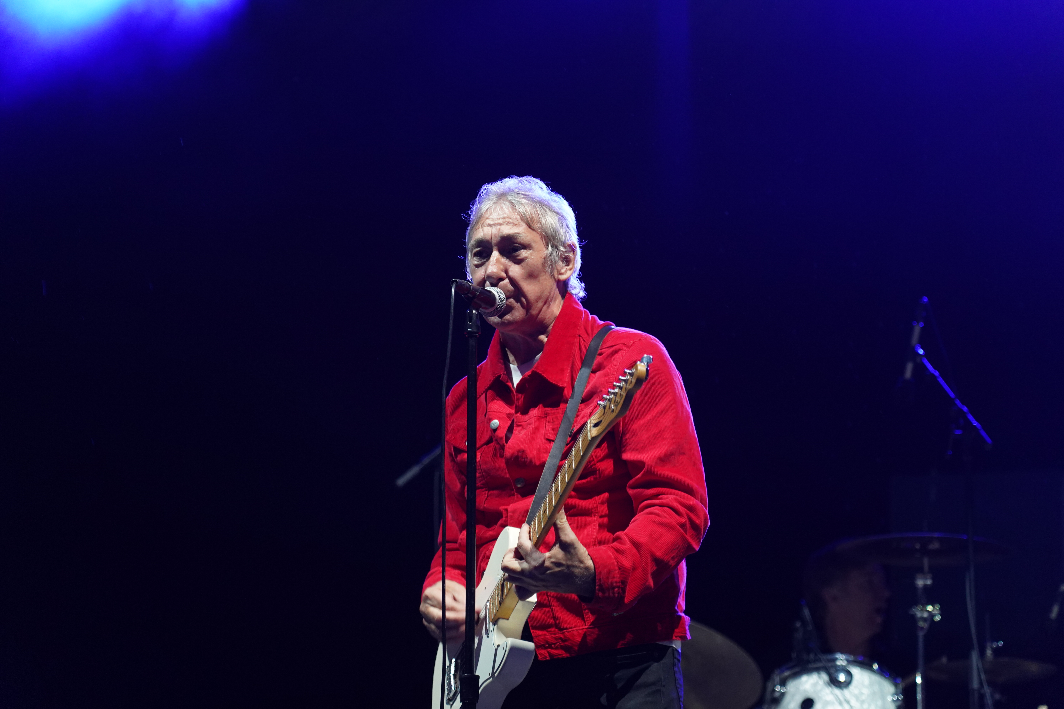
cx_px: 532
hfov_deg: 19.5
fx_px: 3103
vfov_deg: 13.0
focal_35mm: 105
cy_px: 354
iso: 2500
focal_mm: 105
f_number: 4
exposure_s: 1/160
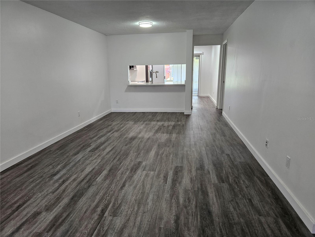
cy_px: 118
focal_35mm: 23
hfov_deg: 73.9
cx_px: 158
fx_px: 209
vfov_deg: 58.9
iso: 320
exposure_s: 1/120
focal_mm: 5.4
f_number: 1.8
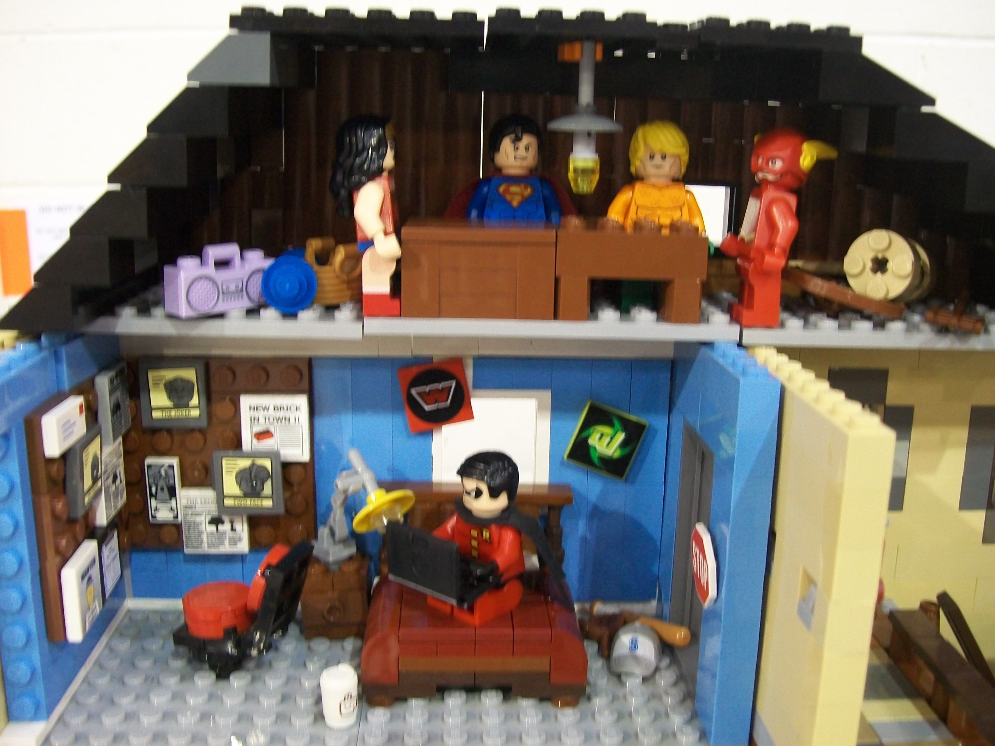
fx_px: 1035
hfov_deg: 51.4
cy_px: 373
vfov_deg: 39.7
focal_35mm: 36
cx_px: 498
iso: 160
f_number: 2.7
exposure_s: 1/8
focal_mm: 6
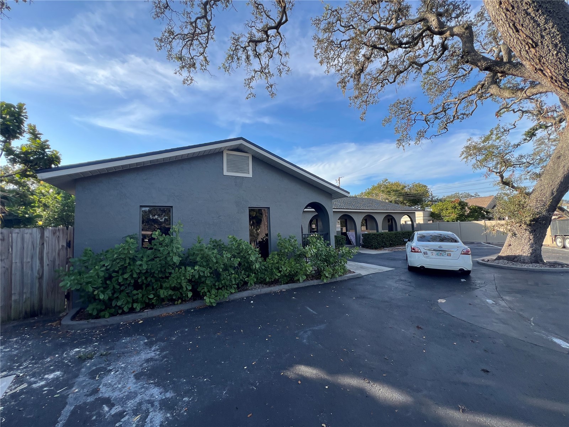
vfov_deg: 89.9
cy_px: 214
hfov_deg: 106.2
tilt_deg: +5.9
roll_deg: +1.9
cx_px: 284
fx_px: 214
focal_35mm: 13
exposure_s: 1/418
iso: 32
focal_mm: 1.57
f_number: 1.8
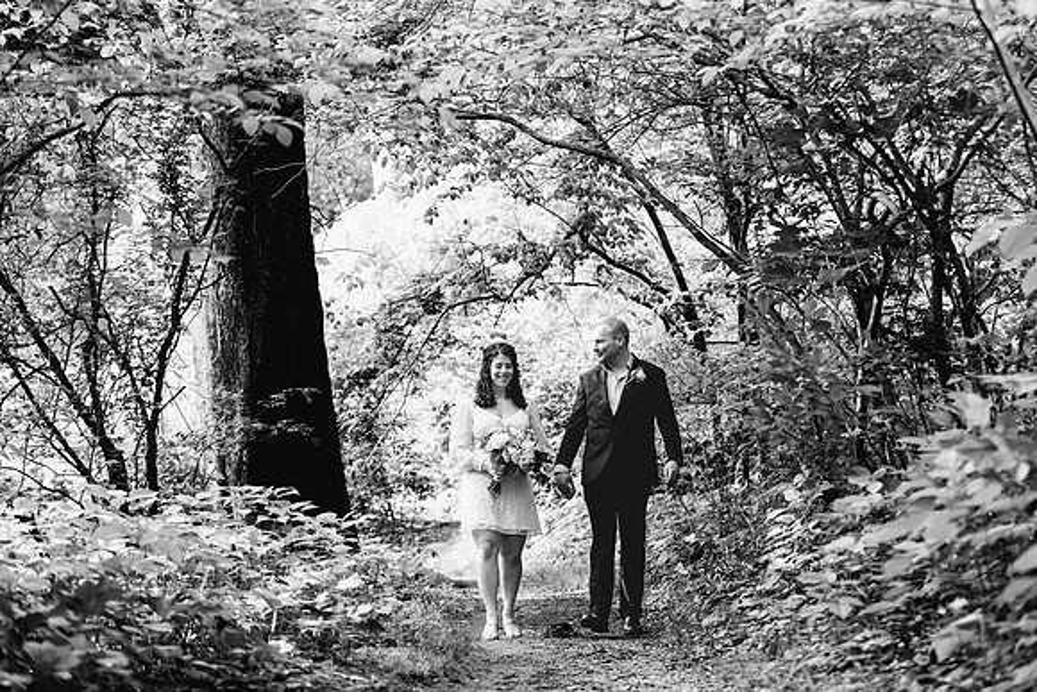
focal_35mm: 72
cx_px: 519
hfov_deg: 28.0
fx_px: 2082
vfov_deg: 18.9
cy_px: 339
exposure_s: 1/400
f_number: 2.8
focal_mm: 70
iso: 640
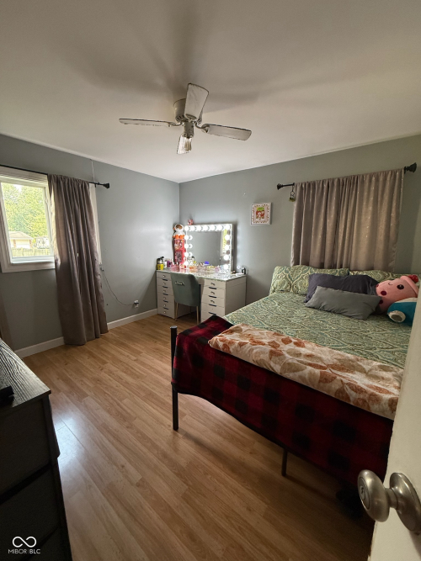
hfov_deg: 85.7
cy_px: 280
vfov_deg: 102.1
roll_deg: -1.1
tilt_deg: -10.6
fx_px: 227
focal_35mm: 14
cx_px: 210
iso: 320
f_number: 2.2
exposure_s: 1/100
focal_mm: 2.22
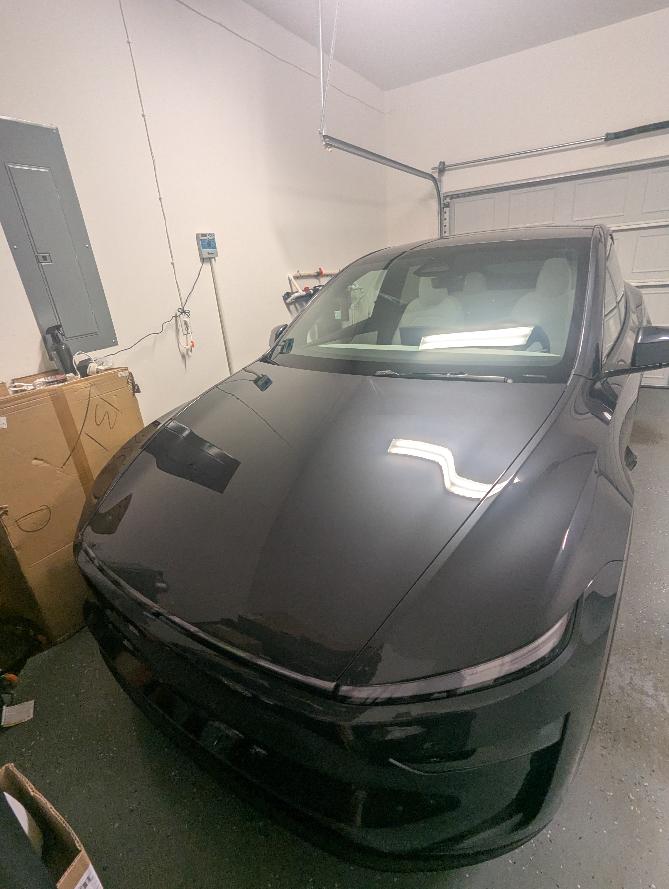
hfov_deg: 78.2
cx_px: 334
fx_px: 411
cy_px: 444
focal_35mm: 16
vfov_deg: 94.4
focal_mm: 2.35
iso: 155
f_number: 2.2
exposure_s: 1/30
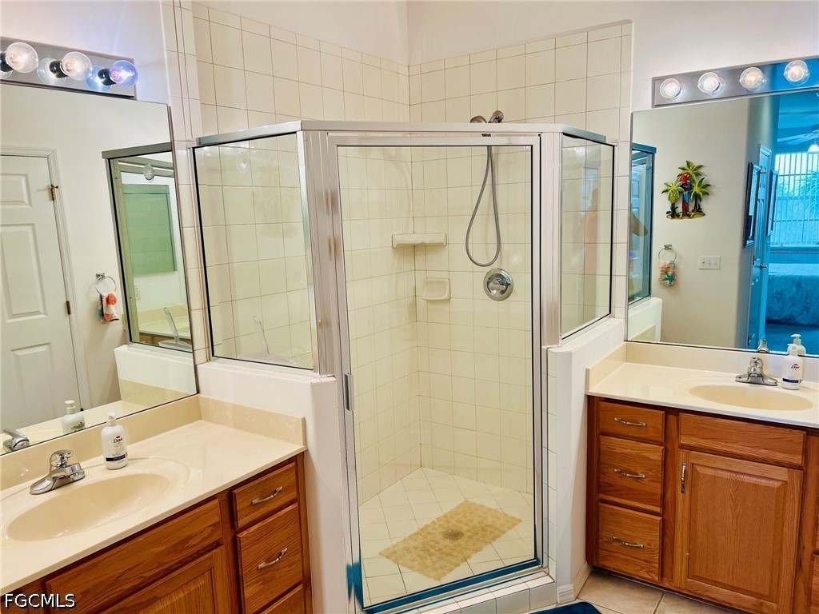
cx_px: 410
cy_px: 307
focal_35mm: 26
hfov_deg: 67.3
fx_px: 615
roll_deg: +2.5
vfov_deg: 53.1
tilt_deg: -9.4
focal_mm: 5.7
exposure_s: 1/139
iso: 64
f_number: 1.5
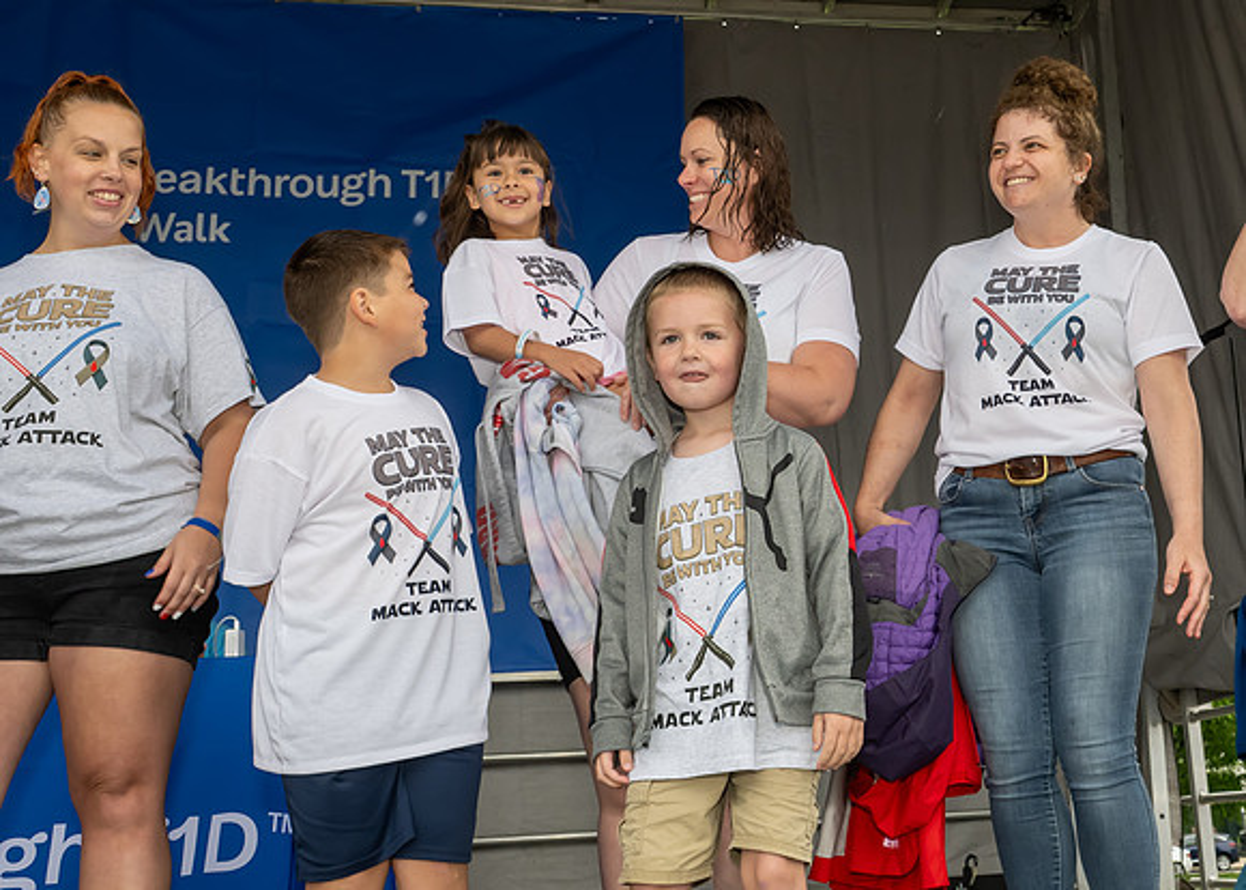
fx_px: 1603
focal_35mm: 45
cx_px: 875
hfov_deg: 41.7
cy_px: 381
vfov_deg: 31.0
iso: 900
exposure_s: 1/250
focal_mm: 22
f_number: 8
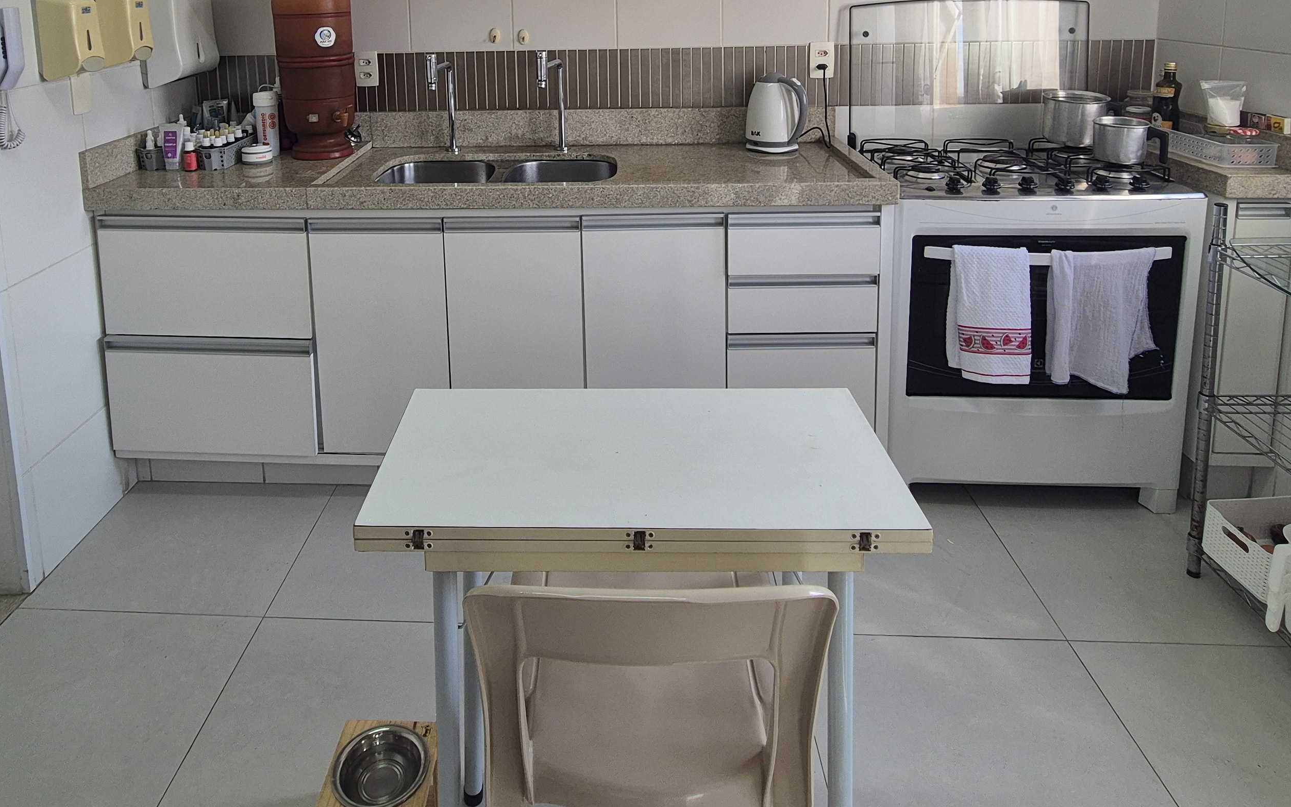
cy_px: 113
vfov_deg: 50.2
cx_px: 567
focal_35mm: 22
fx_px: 774
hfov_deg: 79.3
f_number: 2.2
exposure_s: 1/146
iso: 50
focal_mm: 2.2
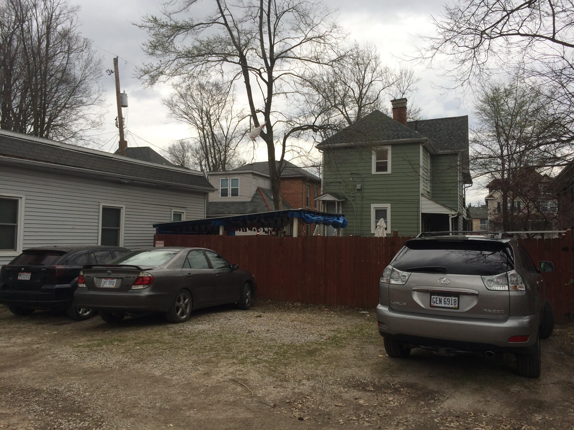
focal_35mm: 29
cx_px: 287
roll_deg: +0.9
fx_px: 481
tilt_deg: +1.6
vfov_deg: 48.2
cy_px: 215
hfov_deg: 61.7
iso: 32
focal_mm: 4.15
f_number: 2.2
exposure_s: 1/177
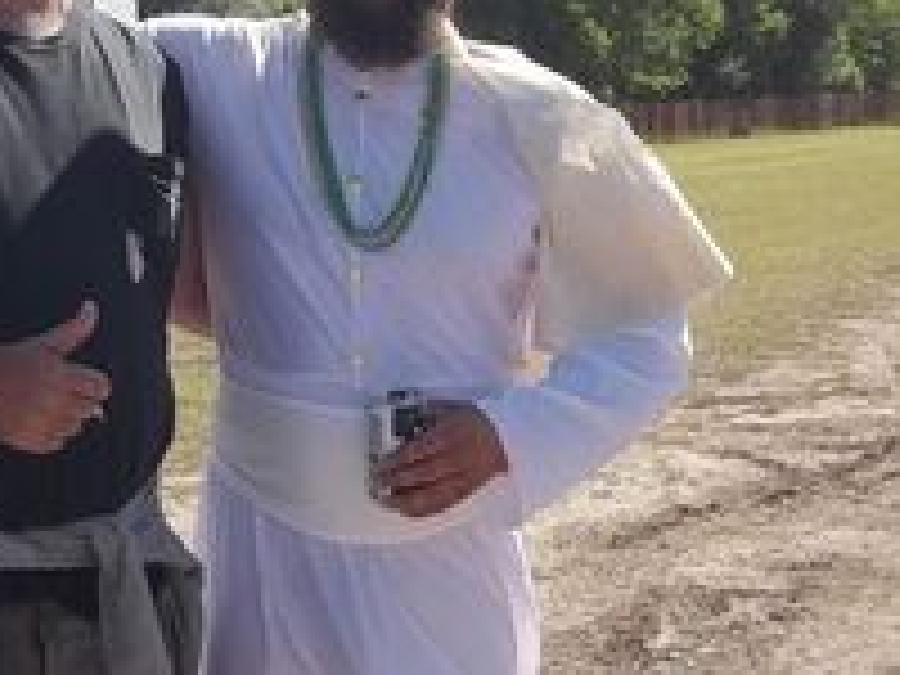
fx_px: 2704
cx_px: 148
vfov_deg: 14.2
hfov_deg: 18.7
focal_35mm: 104
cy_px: 274
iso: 80
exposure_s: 1/320
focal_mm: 9.3
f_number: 5
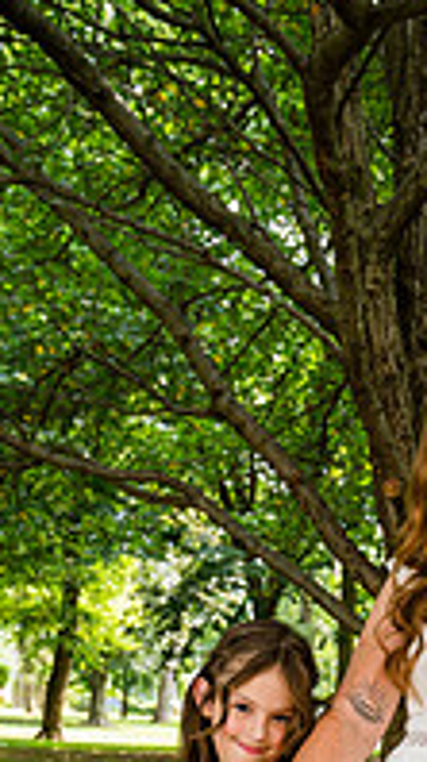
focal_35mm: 63
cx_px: 487
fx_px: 1271
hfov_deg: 18.3
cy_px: 689
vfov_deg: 31.7
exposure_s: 1/320
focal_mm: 26.5
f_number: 4
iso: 250
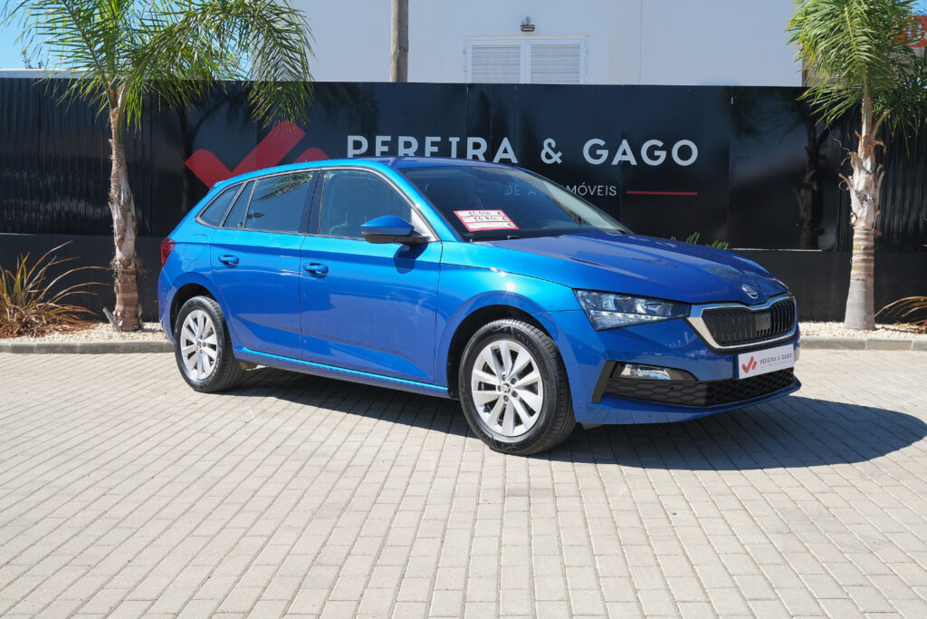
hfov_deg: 48.5
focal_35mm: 40
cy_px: 310
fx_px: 1030
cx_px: 464
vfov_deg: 33.4
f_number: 9
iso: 160
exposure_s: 1/180
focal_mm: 26.4
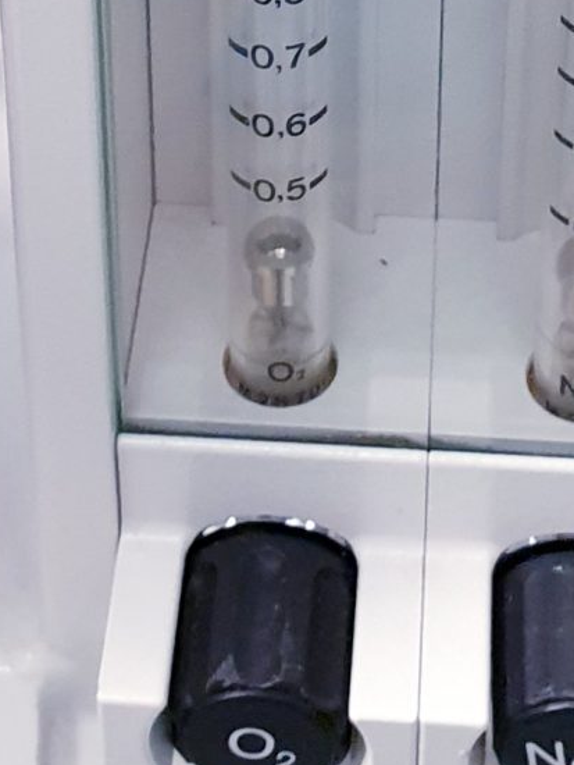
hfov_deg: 12.3
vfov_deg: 14.8
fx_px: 2673
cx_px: 296
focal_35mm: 121
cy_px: -463
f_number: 2.4
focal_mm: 4.3
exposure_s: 1/50
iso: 250
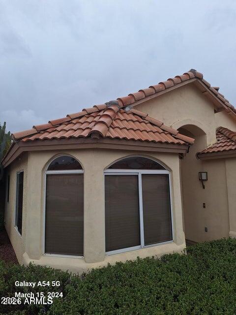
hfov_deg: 58.9
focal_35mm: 23
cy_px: 158
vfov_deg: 73.9
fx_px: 209
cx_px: 118
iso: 40
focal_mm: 5.54
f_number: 1.8
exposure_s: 1/1555
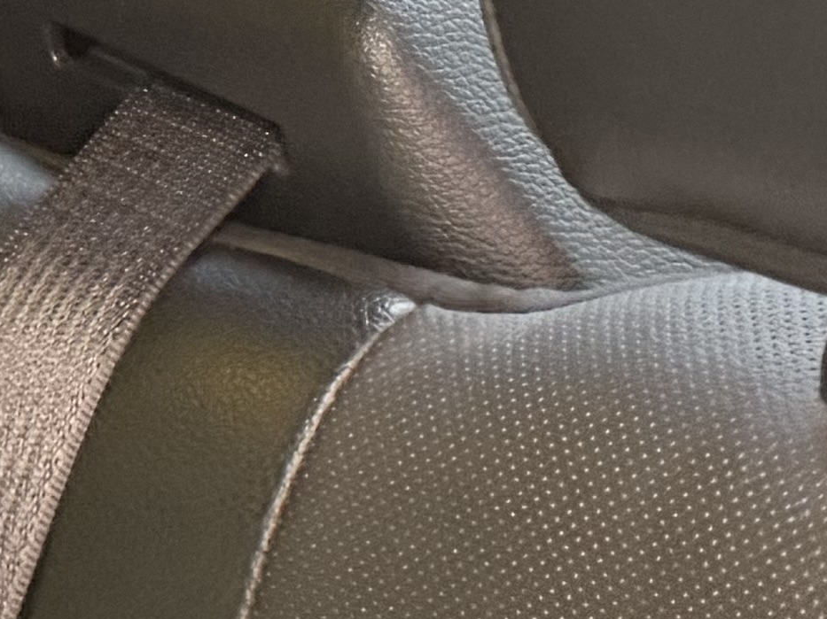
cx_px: 47
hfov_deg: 13.3
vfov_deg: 9.9
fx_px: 3511
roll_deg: +3.6
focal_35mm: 147
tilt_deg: -11.7
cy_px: -214
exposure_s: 1/42
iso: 800
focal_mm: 6.76
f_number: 1.78
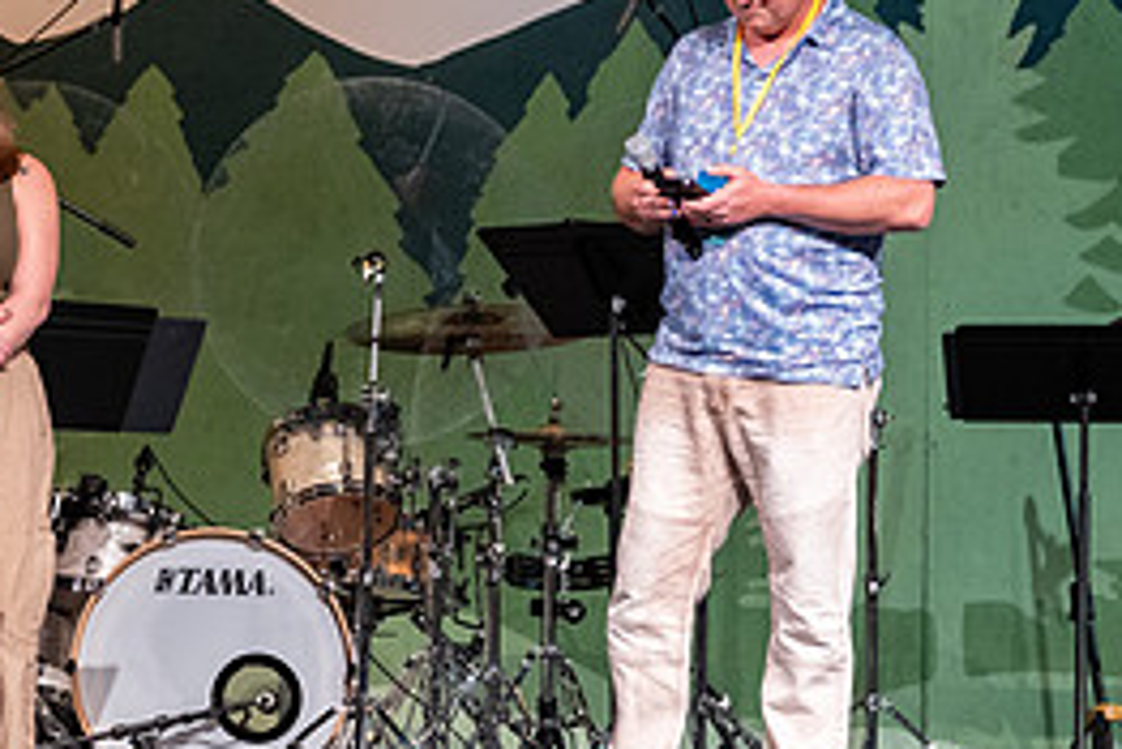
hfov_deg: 6.8
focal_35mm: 301
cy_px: 336
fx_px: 9386
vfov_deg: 4.6
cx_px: -90
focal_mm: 90.6
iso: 1250
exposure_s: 1/140
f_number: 2.8
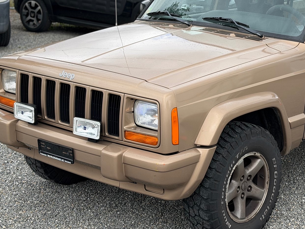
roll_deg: -0.2
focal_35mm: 78
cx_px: 224
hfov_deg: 24.8
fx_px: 687
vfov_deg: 18.8
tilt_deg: -10.9
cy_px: 76
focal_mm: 6.76
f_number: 1.78
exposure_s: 1/1429
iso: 64
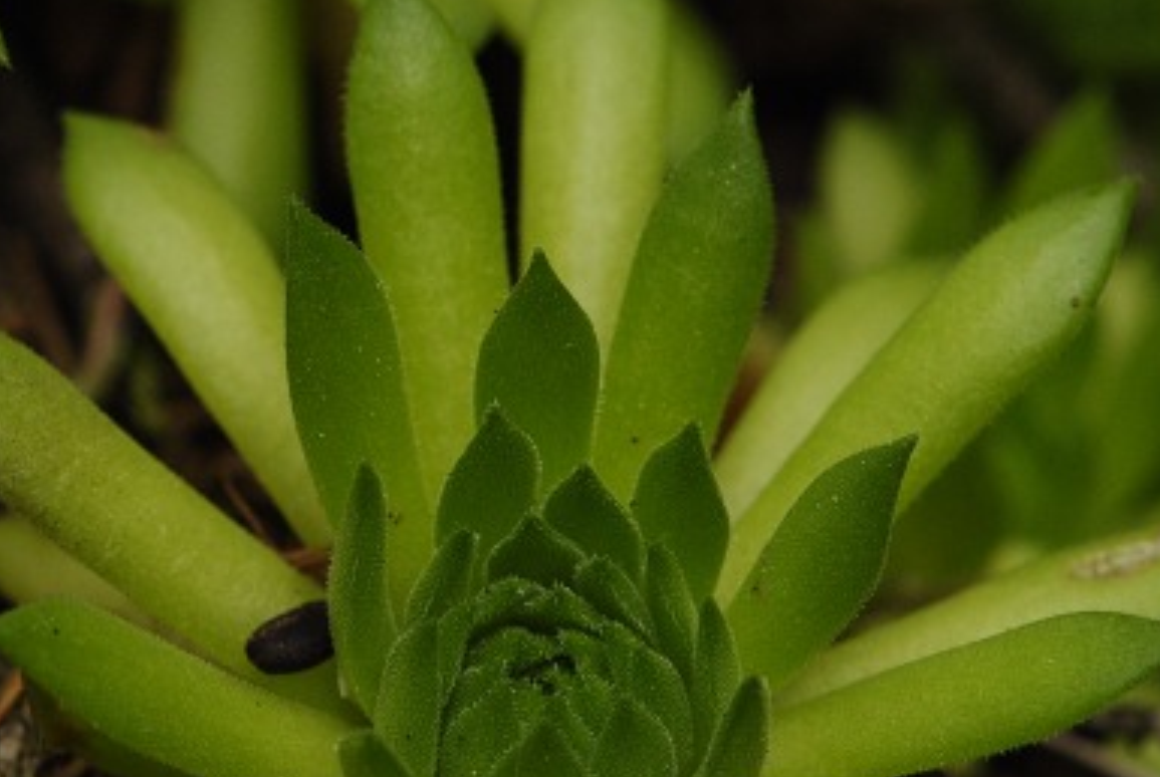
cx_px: 157
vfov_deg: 5.2
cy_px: 413
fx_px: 8553
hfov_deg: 7.7
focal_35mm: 265
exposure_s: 1/125
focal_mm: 85
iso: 400
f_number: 7.1
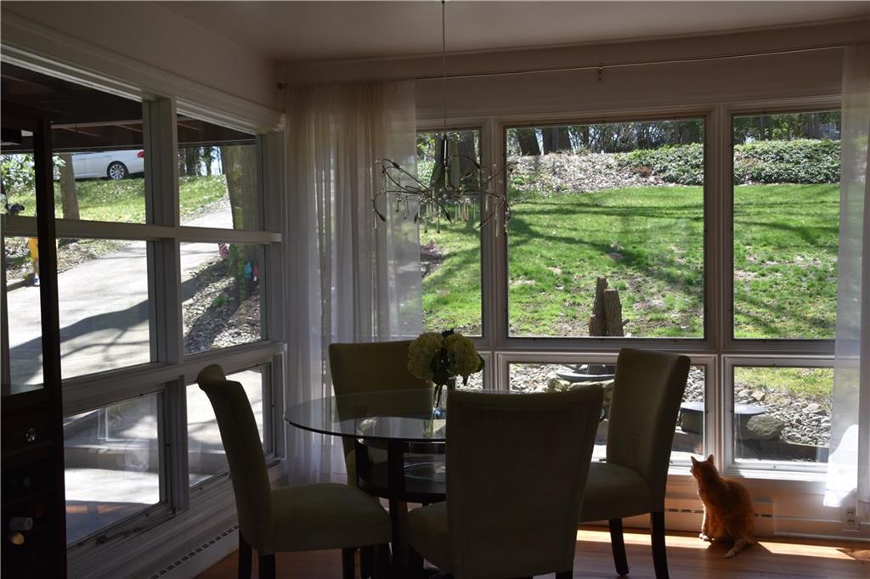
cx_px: 435
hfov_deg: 47.9
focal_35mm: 40
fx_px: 978
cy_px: 290
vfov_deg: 33.0
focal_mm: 27
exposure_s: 1/500
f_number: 8
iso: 640
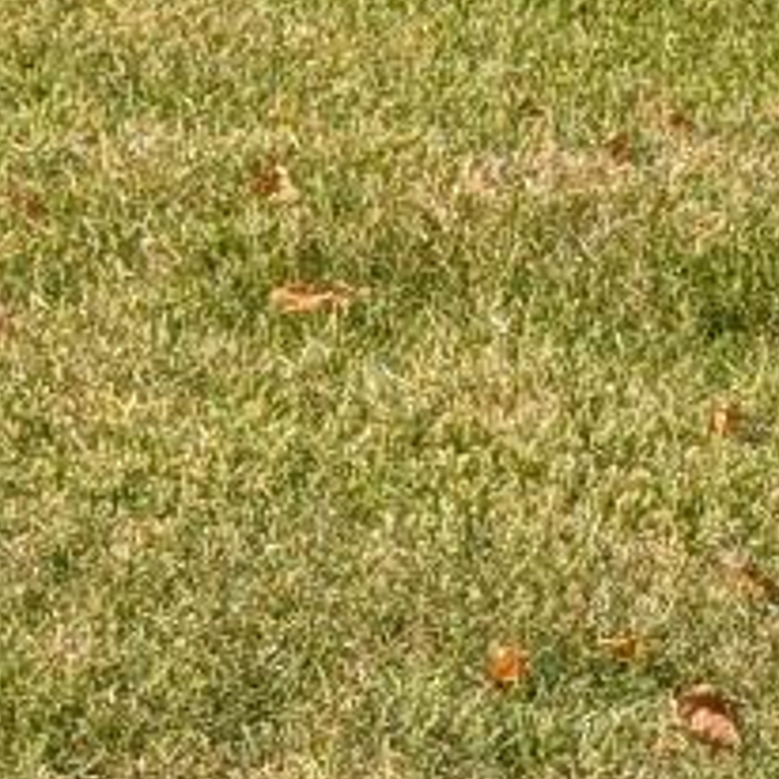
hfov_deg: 6.4
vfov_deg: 8.5
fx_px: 5219
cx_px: -2621
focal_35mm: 205
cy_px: 548
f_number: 1.68
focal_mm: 6.9
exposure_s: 1/1203
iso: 20
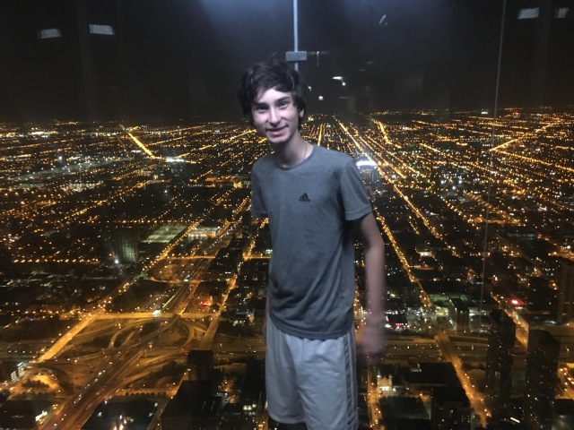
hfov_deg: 61.7
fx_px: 481
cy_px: 215
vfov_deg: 48.2
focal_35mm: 29
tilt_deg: -11.2
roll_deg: +4.1
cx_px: 287
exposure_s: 1/15
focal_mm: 4.15
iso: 400
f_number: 2.2
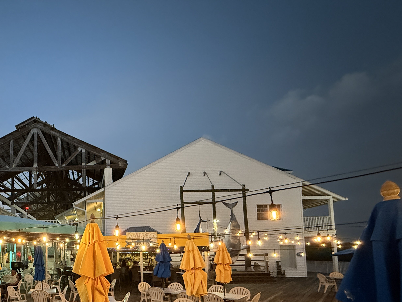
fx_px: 267
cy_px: 237
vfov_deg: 55.2
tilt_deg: +3.6
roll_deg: +0.4
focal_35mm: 23
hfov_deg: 66.4
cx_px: 75
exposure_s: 1/40
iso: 1000
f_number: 2.2
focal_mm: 2.22
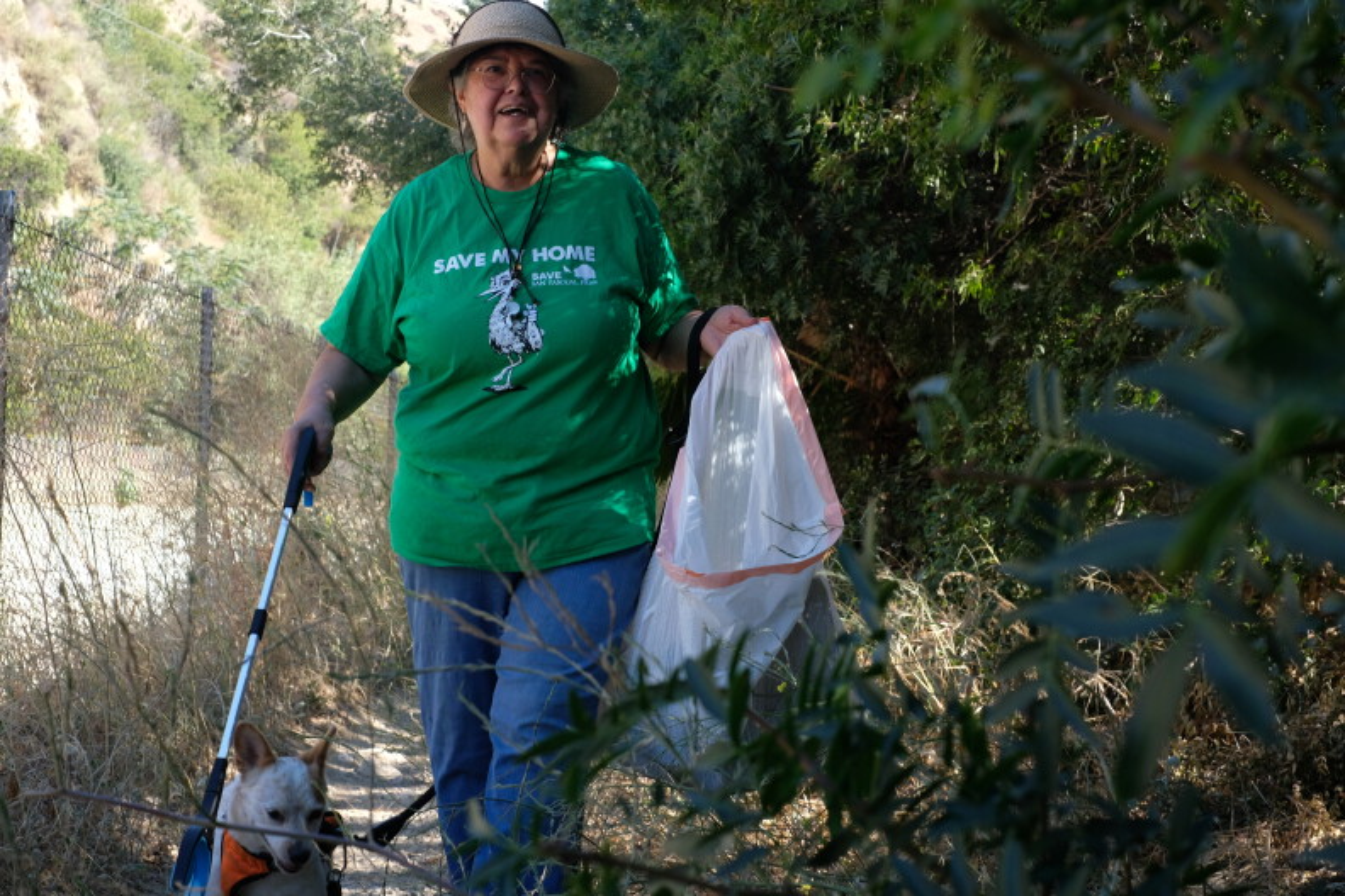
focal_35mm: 53
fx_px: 1980
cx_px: 672
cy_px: 448
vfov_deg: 25.5
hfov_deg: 37.5
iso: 800
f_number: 8
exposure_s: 1/250
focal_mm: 35
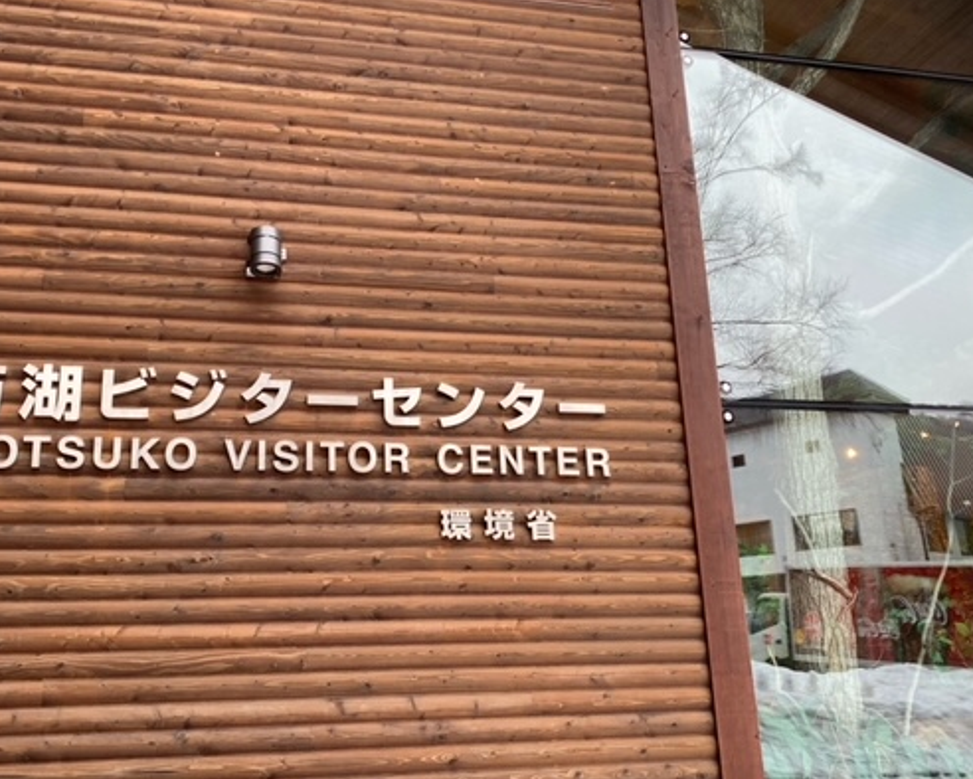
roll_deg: +0.2
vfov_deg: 44.6
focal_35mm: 33
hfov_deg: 53.9
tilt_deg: +16.5
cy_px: 401
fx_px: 951
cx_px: 394
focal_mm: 4.25
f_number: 1.8
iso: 125
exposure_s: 1/118
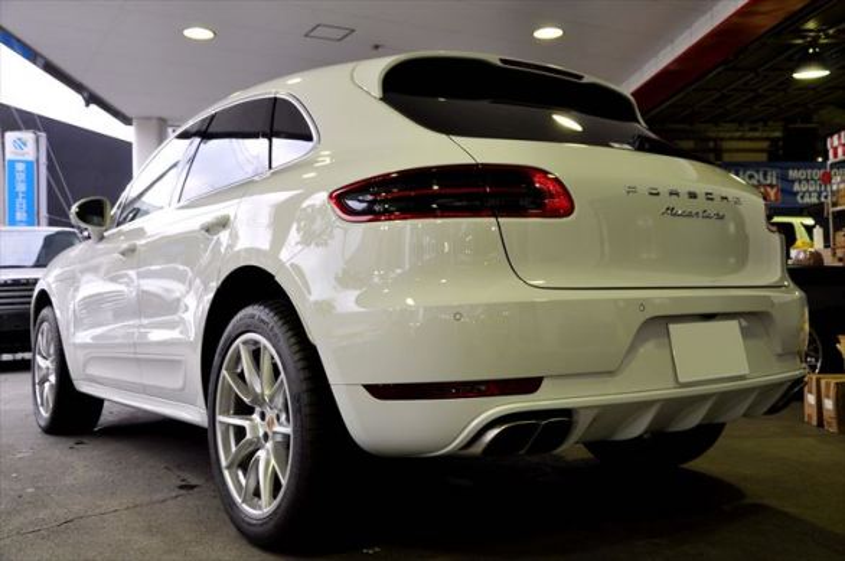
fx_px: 844
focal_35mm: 36
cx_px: 422
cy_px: 280
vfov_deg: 36.8
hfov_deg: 53.2
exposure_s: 1/30
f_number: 5.6
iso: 250
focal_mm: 24
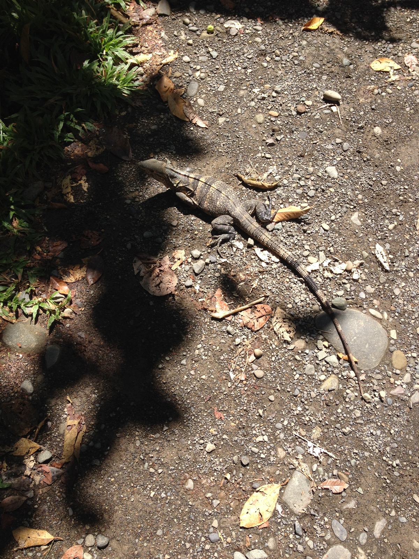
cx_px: 210
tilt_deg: -67.0
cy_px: 280
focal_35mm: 35
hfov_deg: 40.7
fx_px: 565
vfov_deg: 52.6
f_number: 2.4
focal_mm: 4.28
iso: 50
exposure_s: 1/920
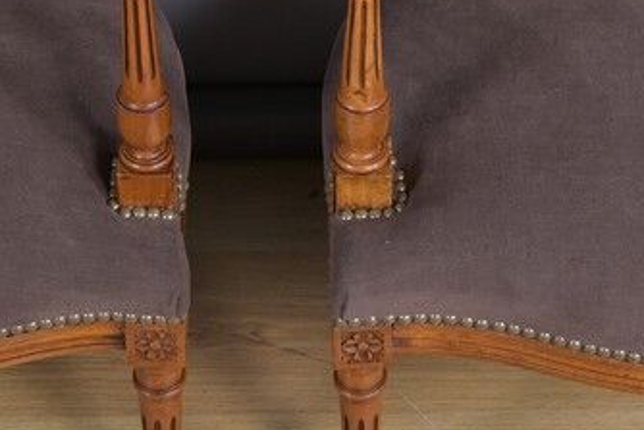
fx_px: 2215
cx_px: 260
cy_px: -54
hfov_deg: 16.5
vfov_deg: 10.9
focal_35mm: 124
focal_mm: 34.5
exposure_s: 1/100
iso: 200
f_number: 10
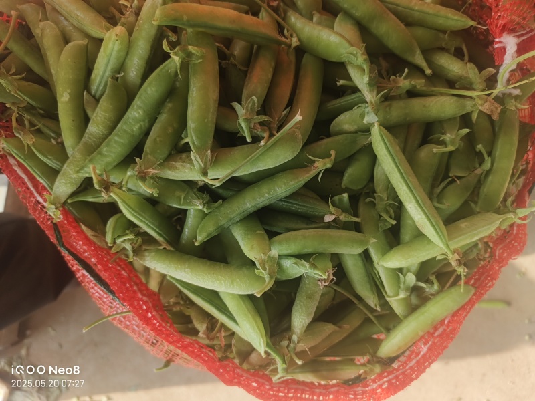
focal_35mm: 24
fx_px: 371
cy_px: 200
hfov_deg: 71.6
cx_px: 268
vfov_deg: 56.8
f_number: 1.88
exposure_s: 1/175
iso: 65
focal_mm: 5.56
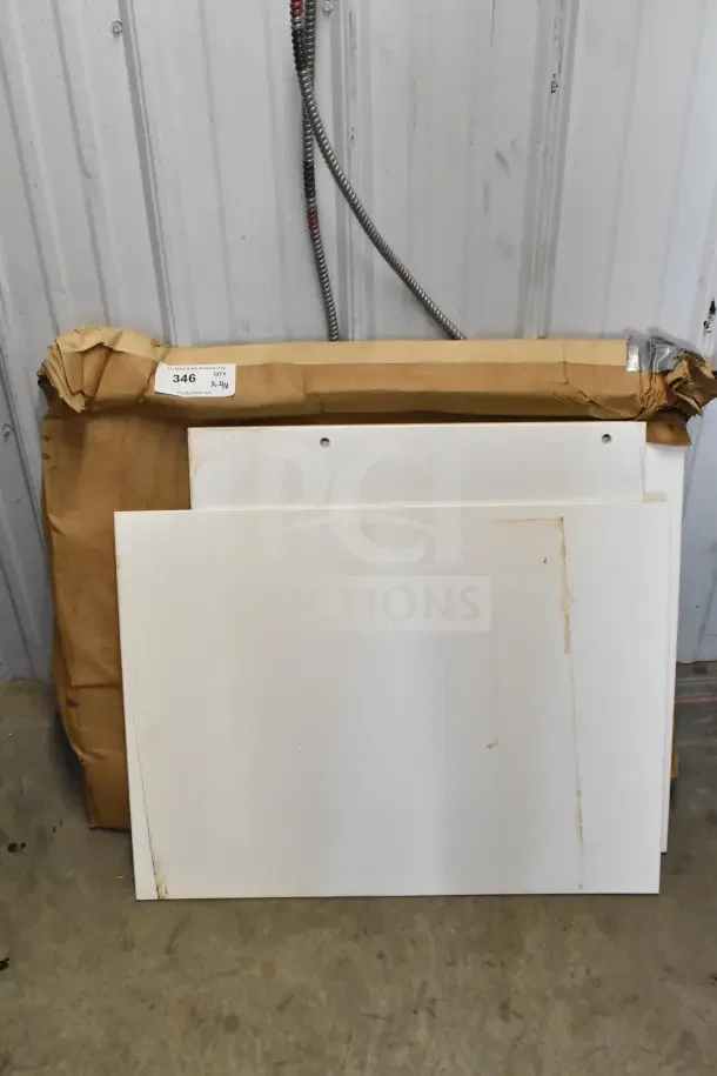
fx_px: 1120
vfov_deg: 51.3
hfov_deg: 35.5
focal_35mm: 38
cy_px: 538
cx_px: 358
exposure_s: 1/250
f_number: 8
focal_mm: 25
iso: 6400
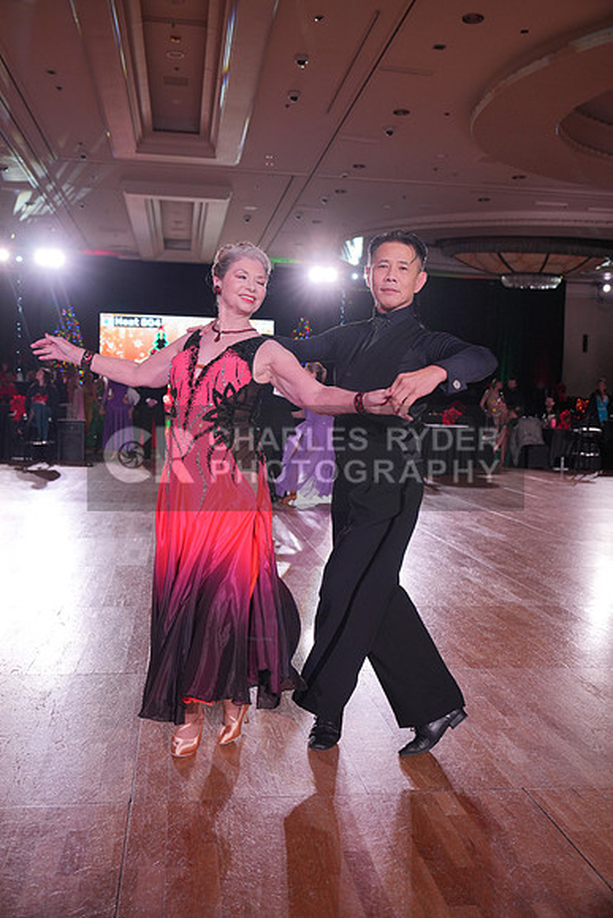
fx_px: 868
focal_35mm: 34
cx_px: 306
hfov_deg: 38.9
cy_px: 459
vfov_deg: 55.8
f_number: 4
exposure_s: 1/500
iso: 1250
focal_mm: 34
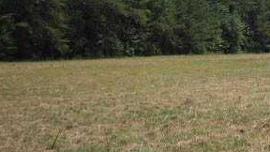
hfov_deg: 22.3
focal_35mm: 92
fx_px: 659
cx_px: 266
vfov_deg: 12.9
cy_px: -22
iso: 100
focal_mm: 6.2
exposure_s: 1/1000
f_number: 4.3
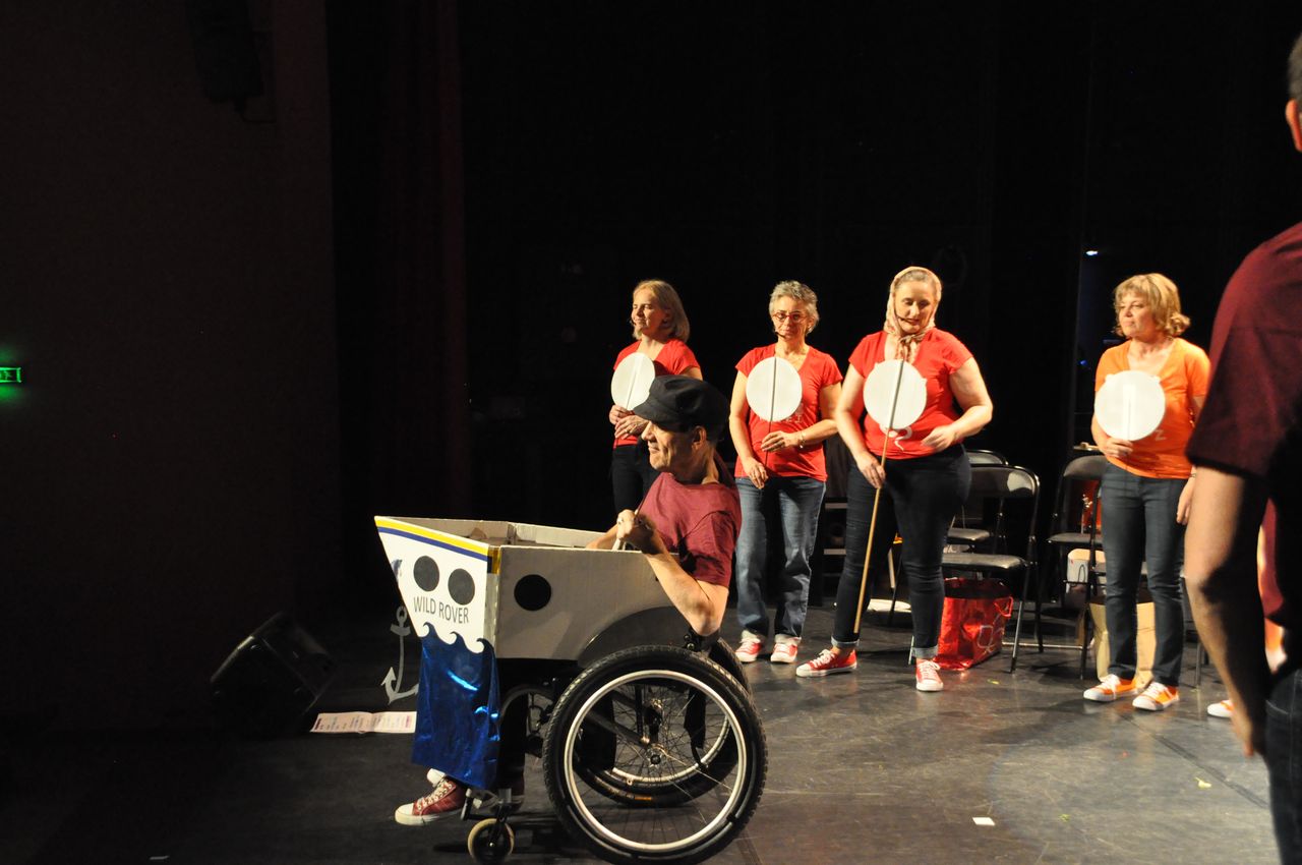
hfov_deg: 43.7
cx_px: 651
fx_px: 1625
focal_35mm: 45
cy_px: 432
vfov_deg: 29.8
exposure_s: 1/30
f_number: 4.5
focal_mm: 30
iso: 3200
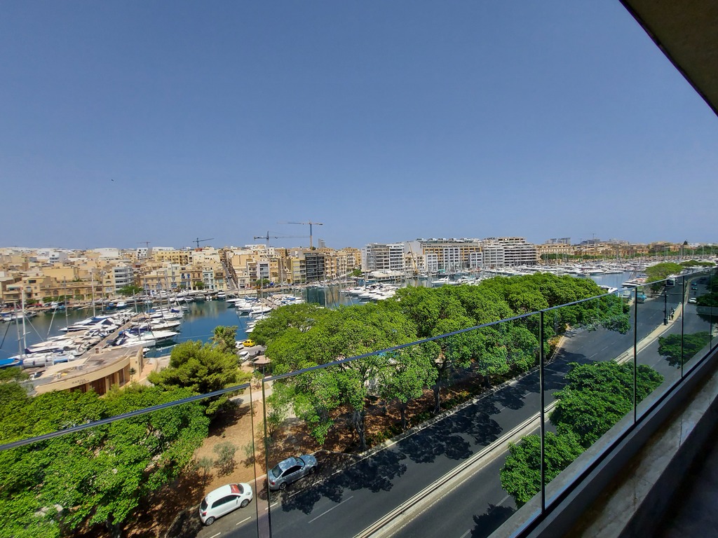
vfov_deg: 89.9
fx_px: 270
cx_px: 359
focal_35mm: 13
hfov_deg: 106.2
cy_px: 269
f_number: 2.2
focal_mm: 1.74
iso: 50
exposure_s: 1/2418
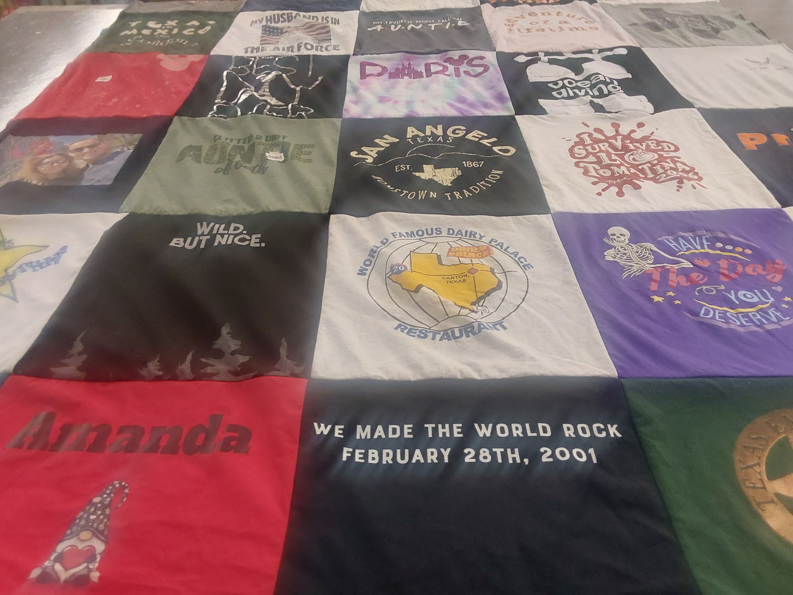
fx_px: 641
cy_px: 298
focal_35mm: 28
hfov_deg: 63.4
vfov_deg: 49.7
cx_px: 396
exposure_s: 1/60
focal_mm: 2.91
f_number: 1.9
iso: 125
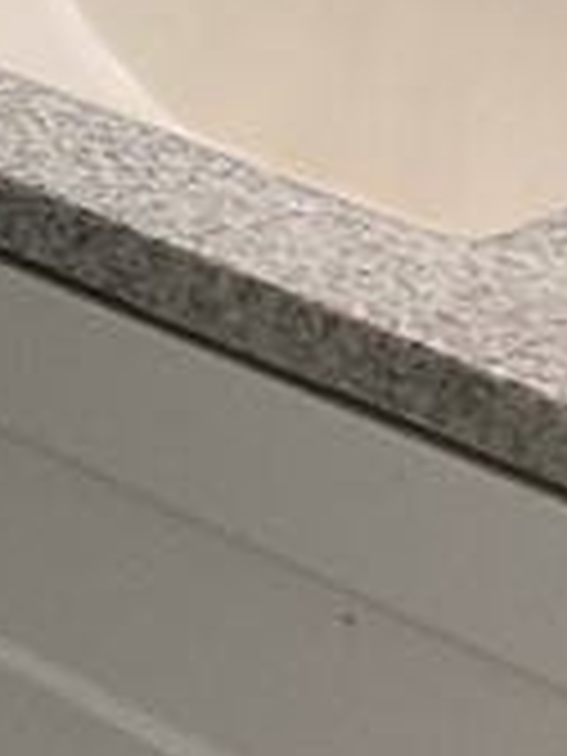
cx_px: -855
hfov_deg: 7.7
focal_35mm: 177
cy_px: -634
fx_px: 3866
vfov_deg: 10.5
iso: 64
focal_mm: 3
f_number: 1.8
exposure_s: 1/120
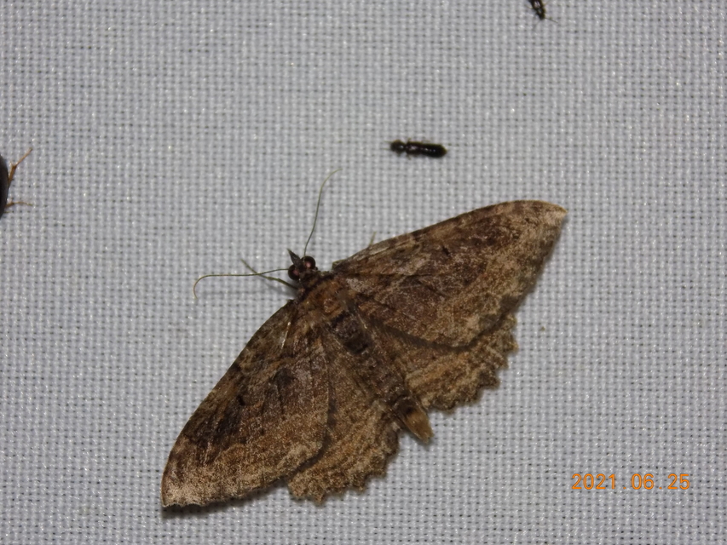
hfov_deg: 7.6
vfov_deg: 5.7
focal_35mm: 259
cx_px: 364
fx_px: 5440
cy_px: 272
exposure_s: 1/30
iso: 200
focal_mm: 46
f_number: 5.7
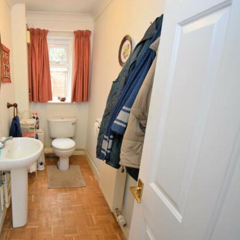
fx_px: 157
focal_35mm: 20
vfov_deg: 74.8
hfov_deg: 69.7
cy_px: 125
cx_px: 59
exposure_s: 1/60
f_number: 4.5
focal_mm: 10
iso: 1250
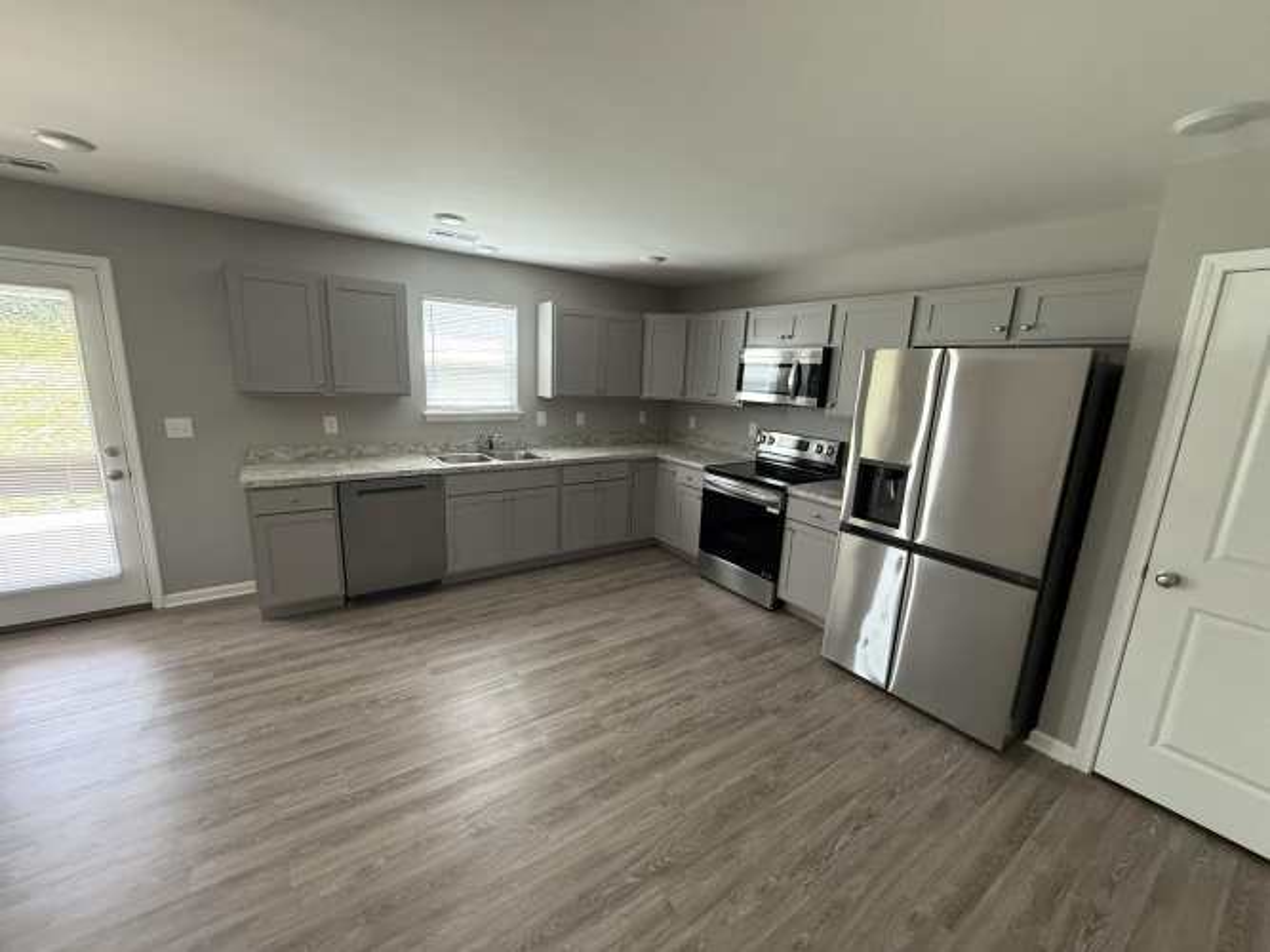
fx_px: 514
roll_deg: -2.8
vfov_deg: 85.7
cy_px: 476
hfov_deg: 102.1
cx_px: 635
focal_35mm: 14
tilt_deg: -10.2
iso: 320
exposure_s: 1/66
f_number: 2.2
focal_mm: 2.22
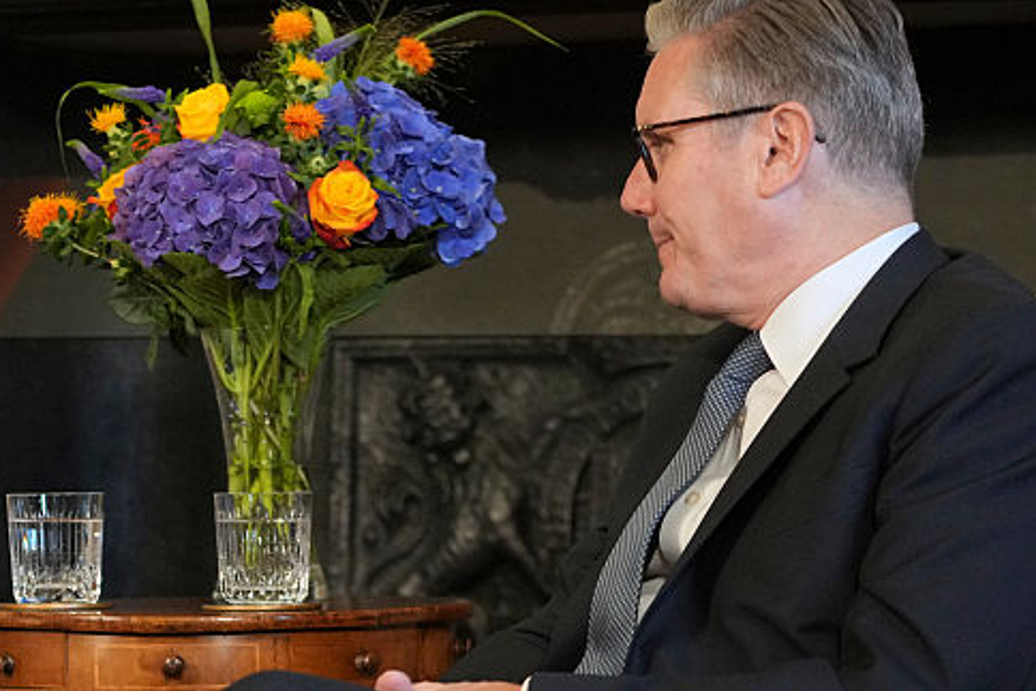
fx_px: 4260
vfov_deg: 9.3
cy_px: 420
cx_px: -58
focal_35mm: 148
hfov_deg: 13.6
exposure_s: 1/320
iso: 2500
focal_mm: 70
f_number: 3.2
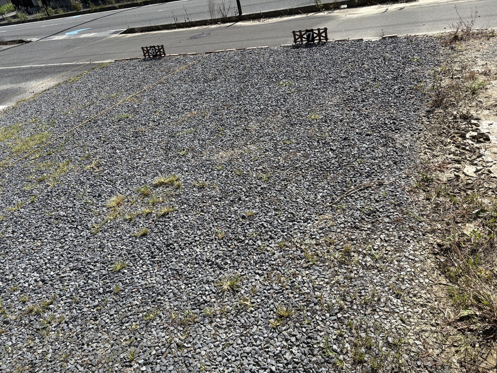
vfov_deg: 53.1
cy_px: 186
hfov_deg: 67.3
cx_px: 248
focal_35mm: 26
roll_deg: +13.8
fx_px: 373
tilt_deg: -31.6
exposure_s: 1/2985
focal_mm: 5.96
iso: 50
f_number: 1.6
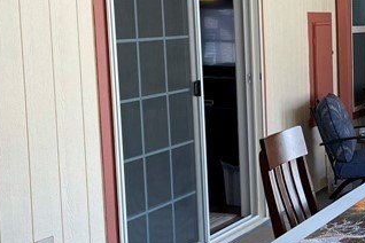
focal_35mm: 87
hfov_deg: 22.3
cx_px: 388
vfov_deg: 15.7
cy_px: 119
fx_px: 882
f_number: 1.6
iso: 80
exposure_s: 1/121
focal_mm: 4.2
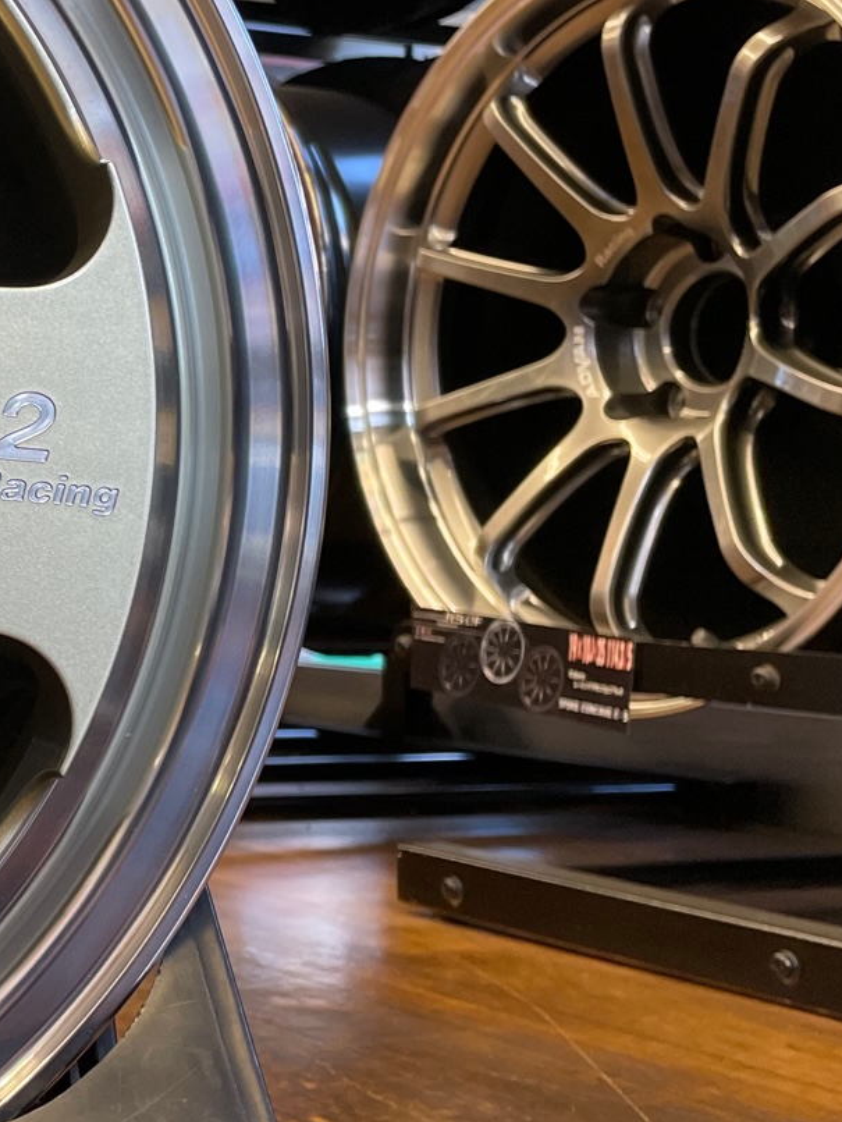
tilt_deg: +1.7
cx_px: -257
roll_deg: -0.9
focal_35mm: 65
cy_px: 484
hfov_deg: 20.6
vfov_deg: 29.8
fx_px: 2107
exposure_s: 1/100
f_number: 1.6
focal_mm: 4.2
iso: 125
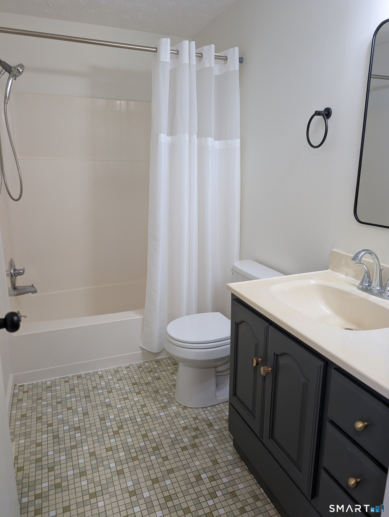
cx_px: 194
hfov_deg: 56.9
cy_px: 258
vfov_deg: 71.5
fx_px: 359
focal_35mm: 24
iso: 207
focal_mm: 6.9
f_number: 1.68
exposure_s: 1/120
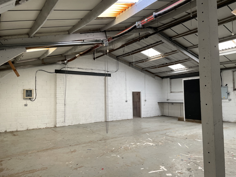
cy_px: 88
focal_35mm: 26
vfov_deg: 53.1
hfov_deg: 67.3
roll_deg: +1.3
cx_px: 118
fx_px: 177
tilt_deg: +3.4
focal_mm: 4.2
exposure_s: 1/121
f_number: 1.6
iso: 125
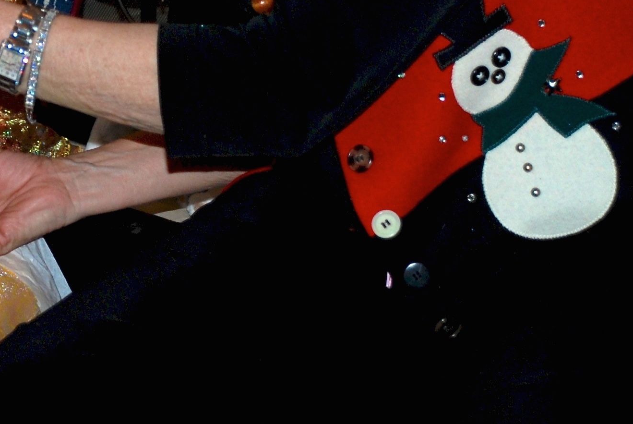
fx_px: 4031
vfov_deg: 6.0
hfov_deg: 8.9
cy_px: 11
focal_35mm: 229
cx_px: 15
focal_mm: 52
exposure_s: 1/60
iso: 200
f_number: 5
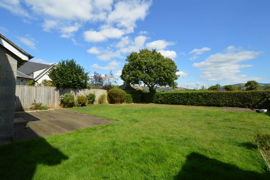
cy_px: 90
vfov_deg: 77.2
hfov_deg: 100.4
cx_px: 135
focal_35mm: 15
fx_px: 112
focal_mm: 10
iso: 100
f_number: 8
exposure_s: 1/250
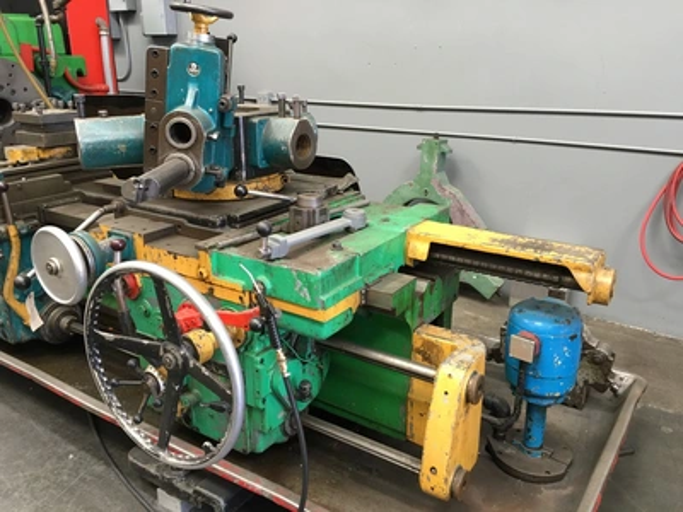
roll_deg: +0.7
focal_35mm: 29
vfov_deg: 48.2
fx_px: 572
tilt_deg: -18.7
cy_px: 256
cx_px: 342
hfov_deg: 61.7
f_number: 2.2
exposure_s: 1/15
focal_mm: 4.15
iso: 40
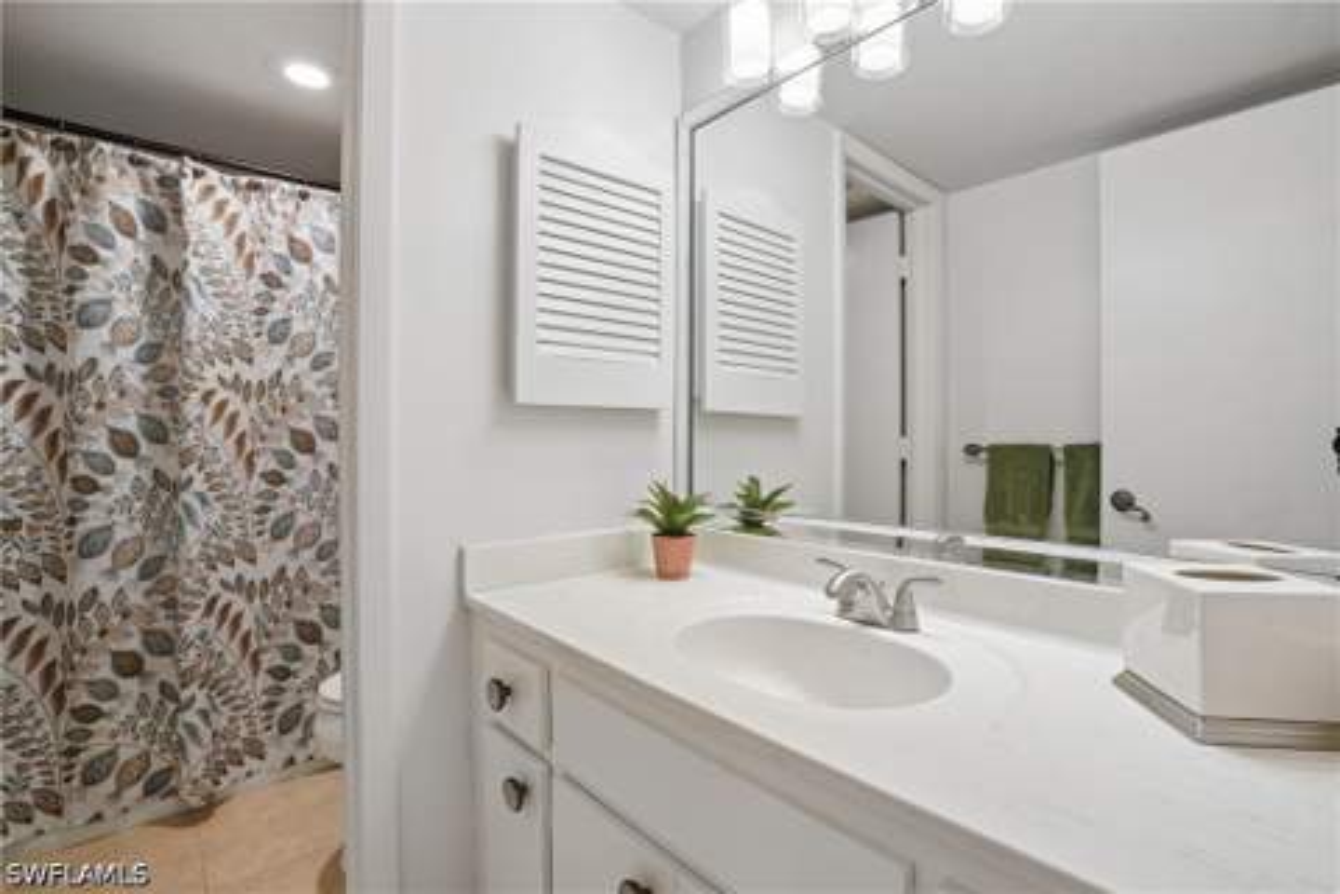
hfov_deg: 96.7
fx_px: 596
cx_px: 670
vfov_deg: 73.7
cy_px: 447
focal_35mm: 16
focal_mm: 16
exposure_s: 1/6
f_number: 8
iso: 400
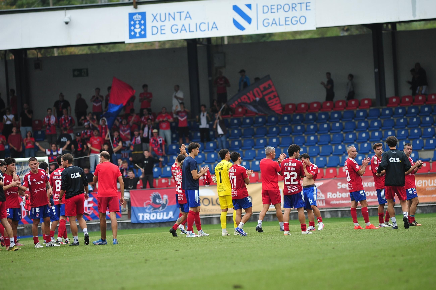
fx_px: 3631
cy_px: 145
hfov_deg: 6.9
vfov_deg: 4.6
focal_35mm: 300
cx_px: 218
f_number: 4
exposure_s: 1/1000
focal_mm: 300
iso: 500
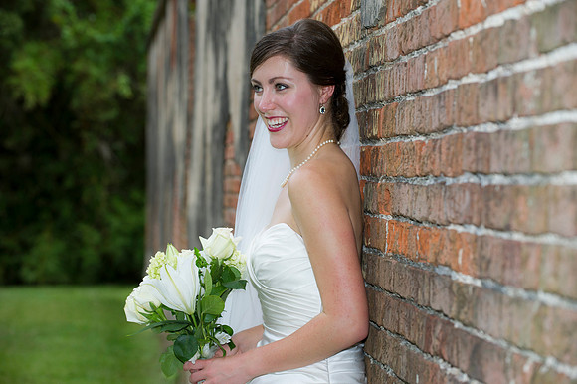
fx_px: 1858
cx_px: 288
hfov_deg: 17.7
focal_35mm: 116
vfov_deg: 11.8
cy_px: 192
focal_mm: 116
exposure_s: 1/250
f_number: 5
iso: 400
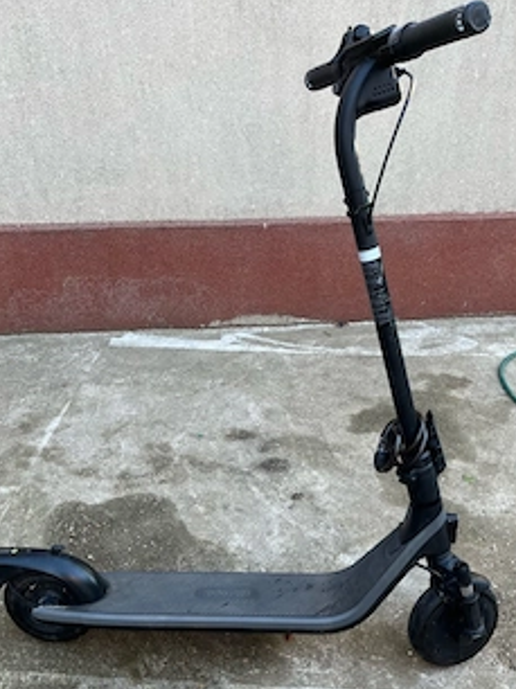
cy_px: 423
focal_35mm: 34
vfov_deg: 53.5
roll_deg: +0.6
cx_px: 257
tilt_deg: -34.1
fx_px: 677
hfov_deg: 41.7
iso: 80
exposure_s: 1/122
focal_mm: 5.1
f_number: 1.6
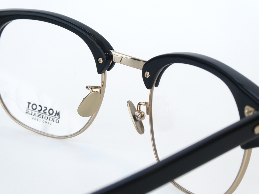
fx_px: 1010
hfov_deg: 14.6
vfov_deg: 11.0
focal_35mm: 135
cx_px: 130
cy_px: 97
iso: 80
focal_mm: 24.2
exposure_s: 1/100
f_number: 5.3
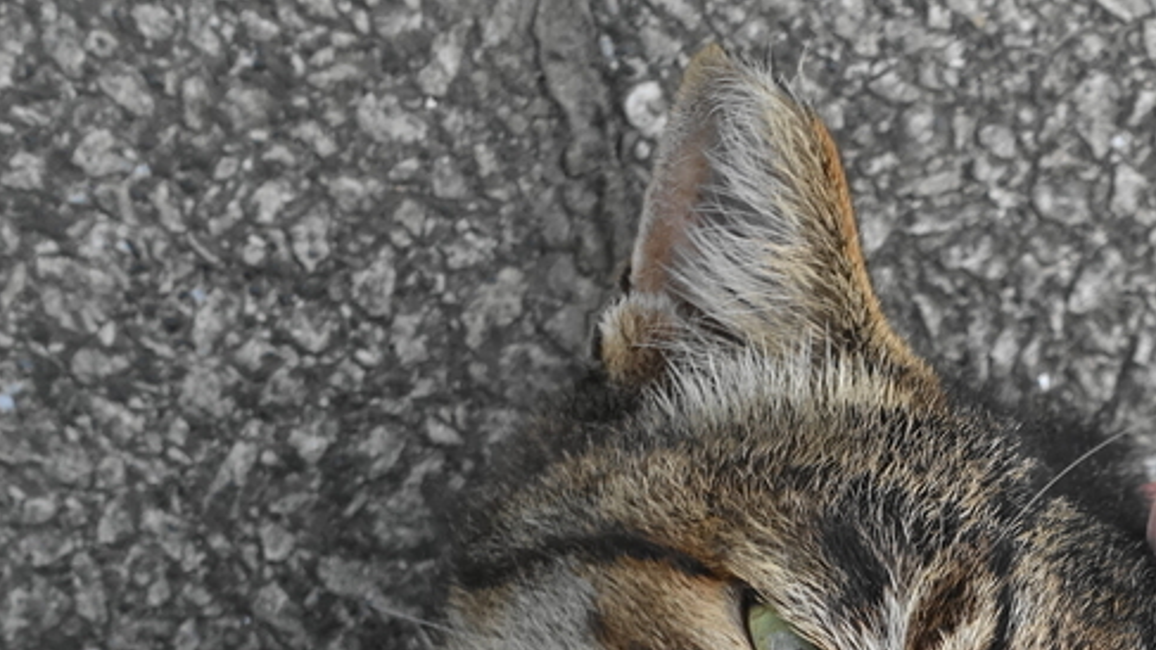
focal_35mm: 62
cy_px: 942
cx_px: 1094
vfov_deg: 17.6
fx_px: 1901
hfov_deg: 31.8
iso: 400
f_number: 3.5
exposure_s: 1/250
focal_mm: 8.8
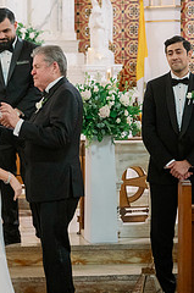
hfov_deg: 10.9
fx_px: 1007
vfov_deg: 16.5
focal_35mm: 124
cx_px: 13
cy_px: 127
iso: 4000
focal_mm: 66
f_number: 2.8
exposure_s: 1/200
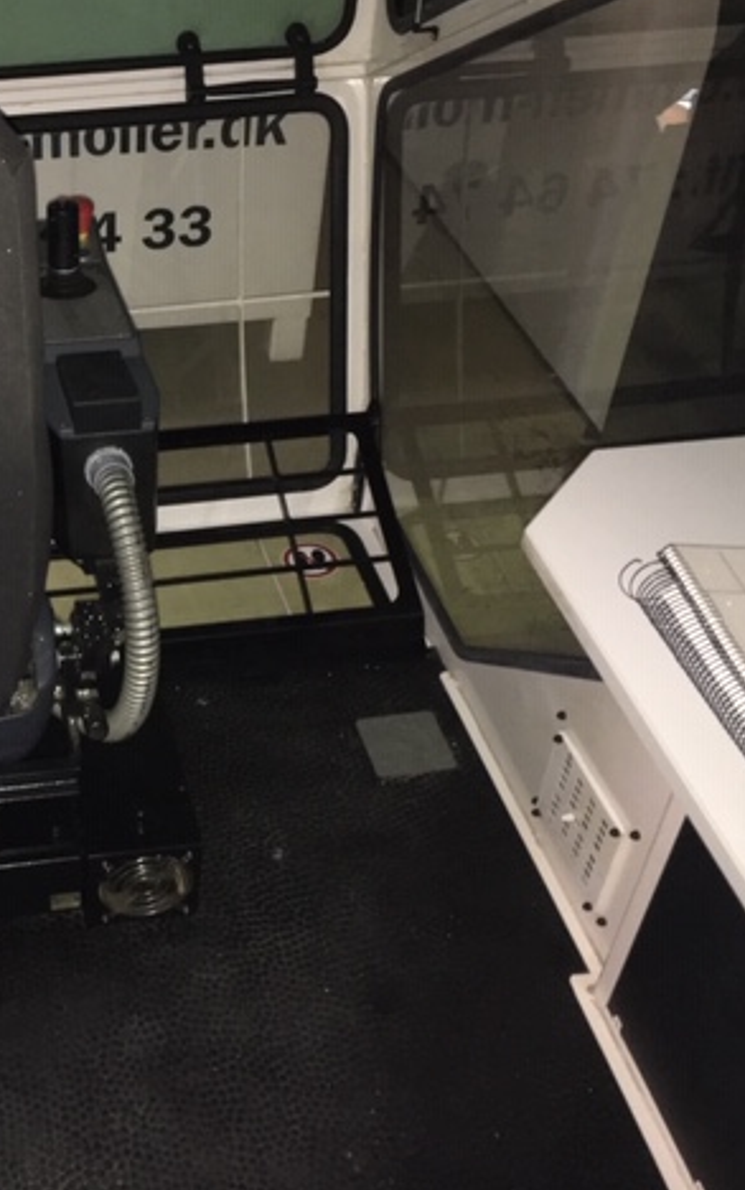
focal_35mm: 42
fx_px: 1363
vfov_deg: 47.2
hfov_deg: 29.2
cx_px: 64
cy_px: 590
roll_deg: +1.7
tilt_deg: -38.7
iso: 250
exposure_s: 1/17
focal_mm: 4.15
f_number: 2.2
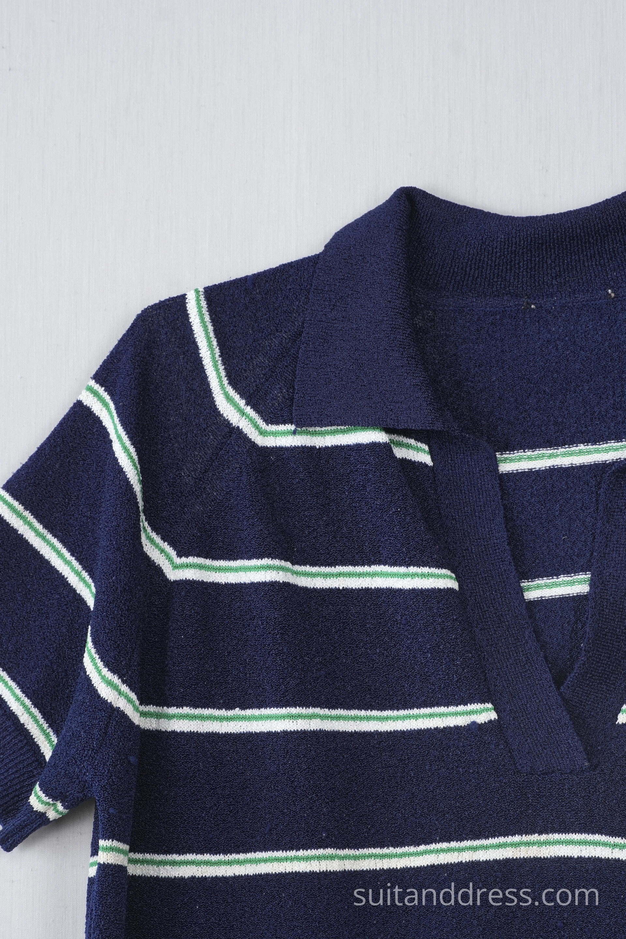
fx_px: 3208
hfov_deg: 11.1
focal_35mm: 123
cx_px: 313
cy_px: 470
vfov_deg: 16.7
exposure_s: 1/40
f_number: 9
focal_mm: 82
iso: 400
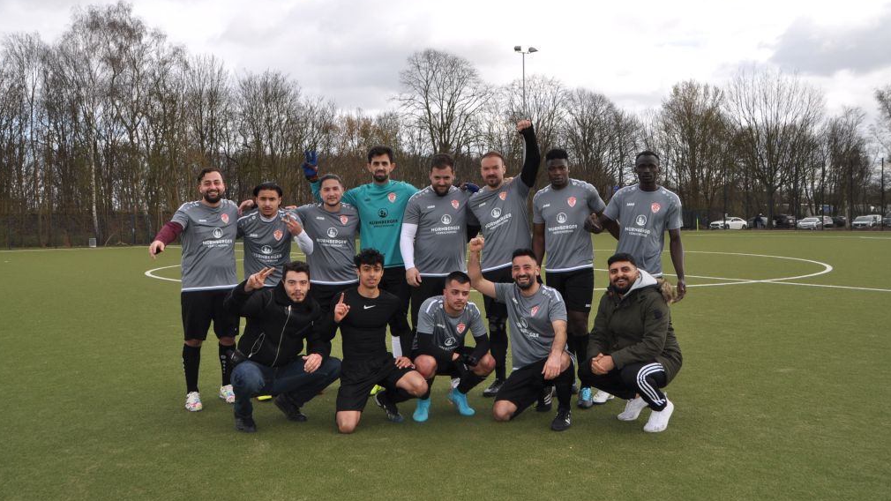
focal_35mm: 35
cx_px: 442
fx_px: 827
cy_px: 218
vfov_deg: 33.7
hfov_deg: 56.6
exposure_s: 1/200
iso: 200
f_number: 7.1
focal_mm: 22
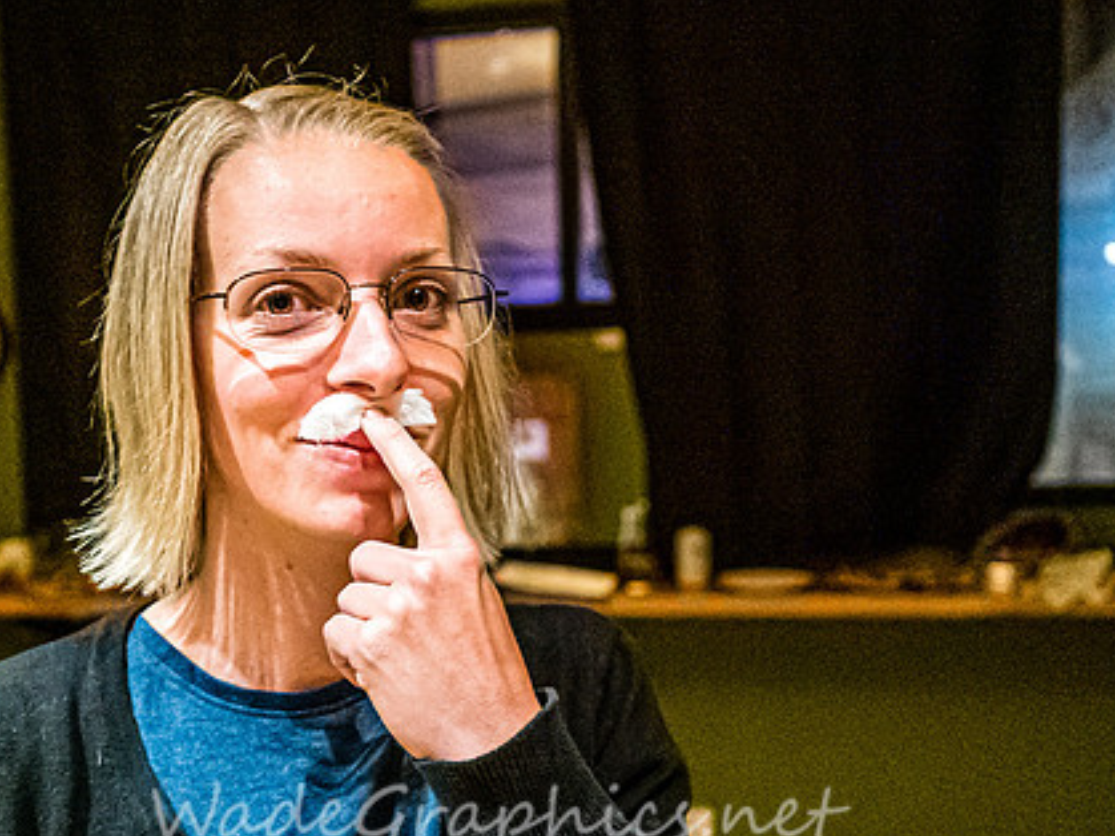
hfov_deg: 37.7
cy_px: 481
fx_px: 1610
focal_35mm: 50
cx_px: 356
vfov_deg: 29.1
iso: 12800
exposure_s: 1/100
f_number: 3.5
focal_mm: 31
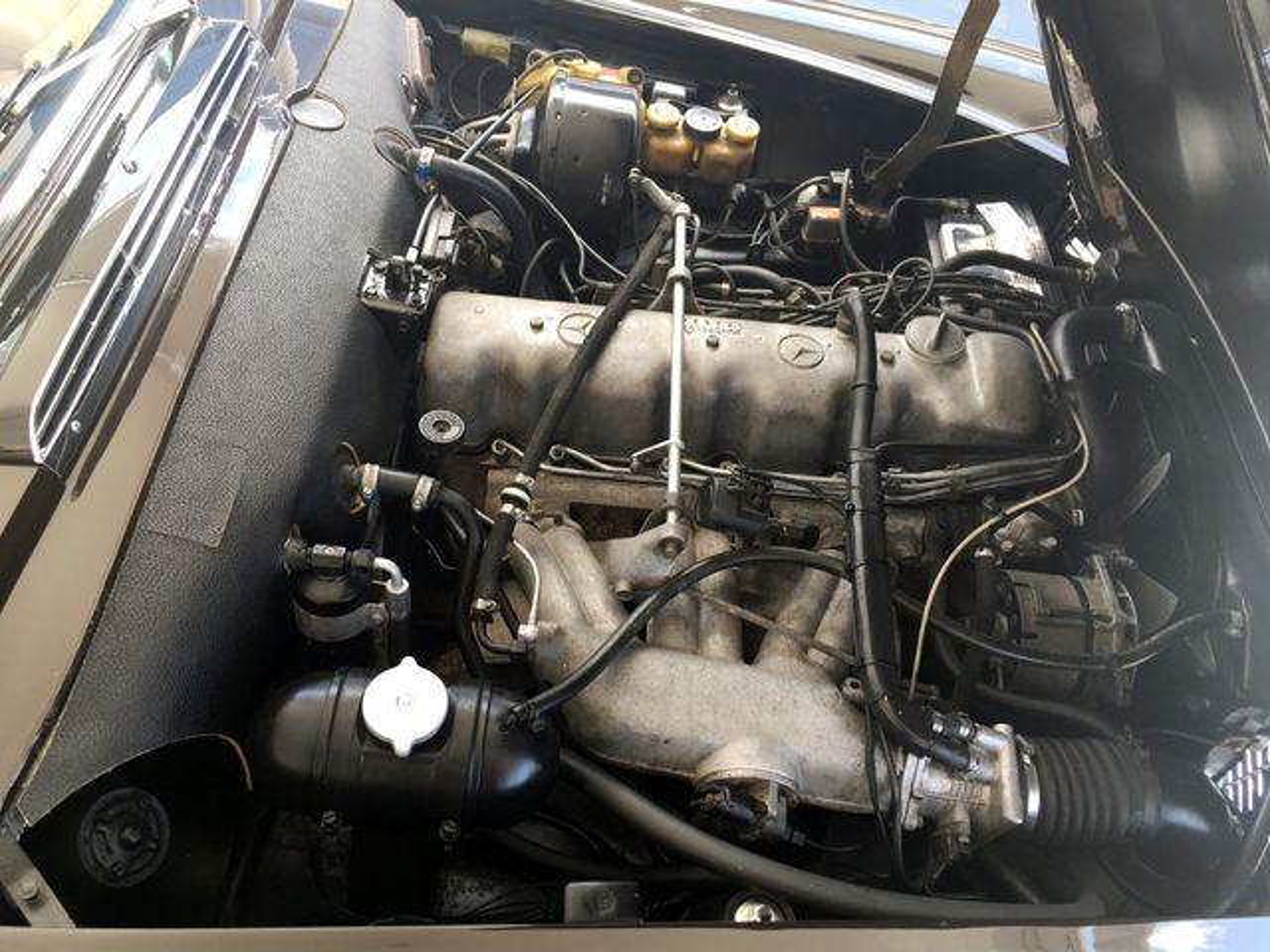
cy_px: 476
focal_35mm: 29
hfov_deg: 61.7
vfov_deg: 48.2
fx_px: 1064
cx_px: 635
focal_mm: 4.15
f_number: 2.2
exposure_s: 1/60
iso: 32
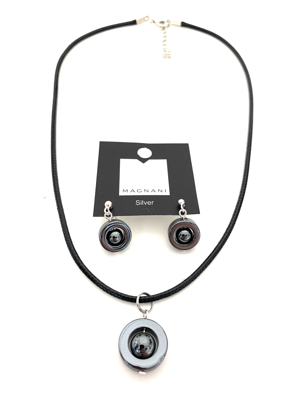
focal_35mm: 26
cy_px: 200
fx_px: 299
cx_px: 150
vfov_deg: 67.3
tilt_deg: -60.1
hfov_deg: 53.1
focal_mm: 4.25
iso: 50
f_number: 1.8
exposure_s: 1/100
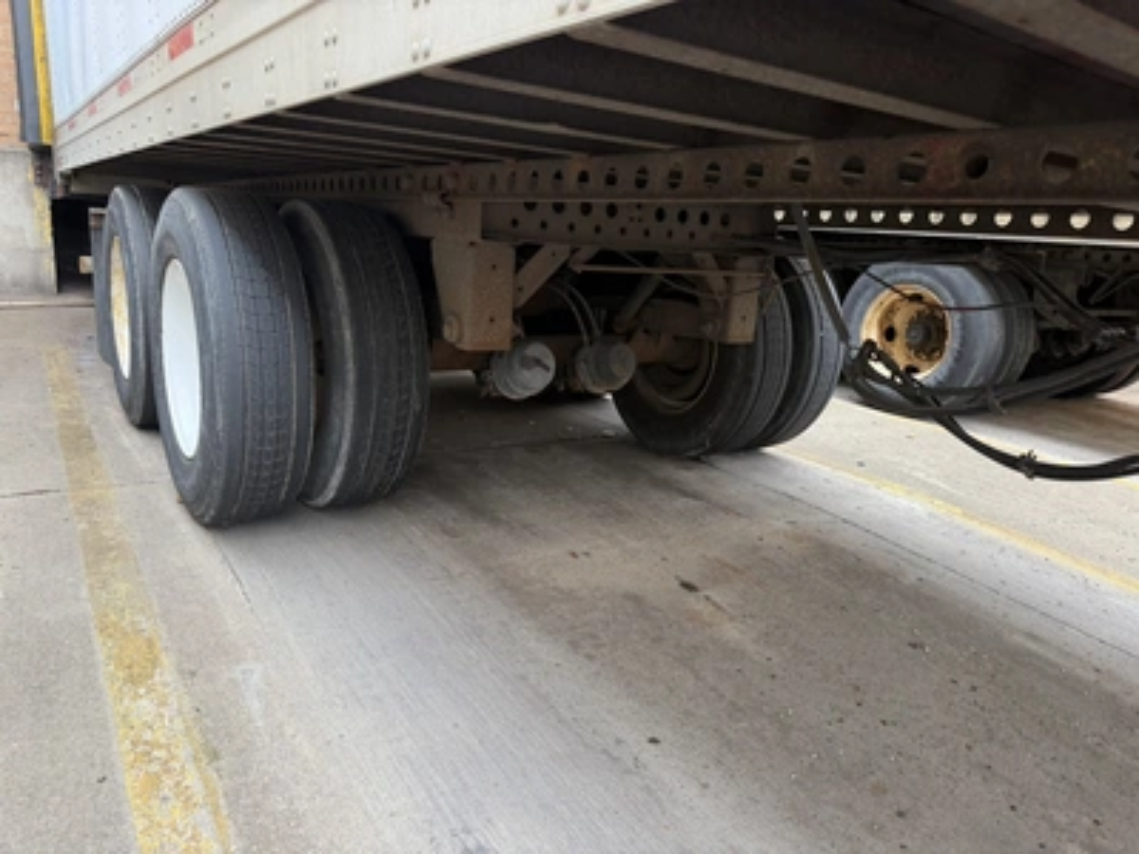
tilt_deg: -11.0
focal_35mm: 24
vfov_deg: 56.8
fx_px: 790
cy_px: 427
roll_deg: -4.9
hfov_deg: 71.6
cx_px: 570
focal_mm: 6.76
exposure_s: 1/110
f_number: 1.78
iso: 200
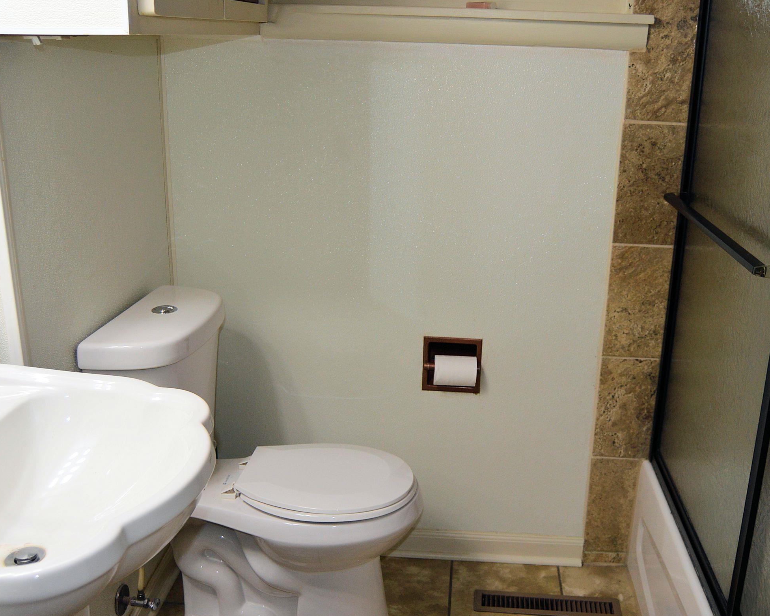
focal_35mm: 36
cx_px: 437
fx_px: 821
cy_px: 314
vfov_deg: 41.2
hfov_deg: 50.1
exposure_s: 1/80
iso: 400
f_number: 4
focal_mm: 20
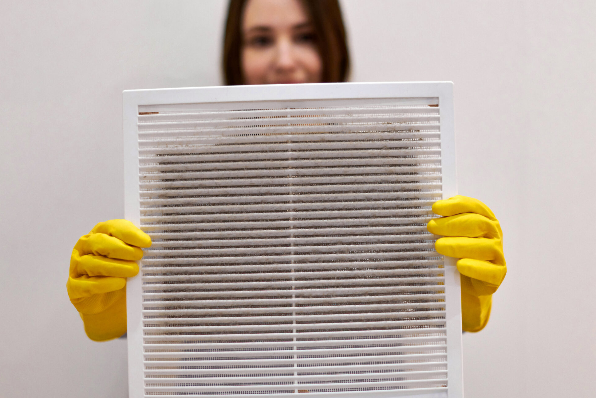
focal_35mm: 66
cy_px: 181
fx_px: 1093
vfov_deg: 20.6
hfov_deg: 30.5
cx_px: 284
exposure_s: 1/400
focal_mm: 50
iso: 640
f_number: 1.6
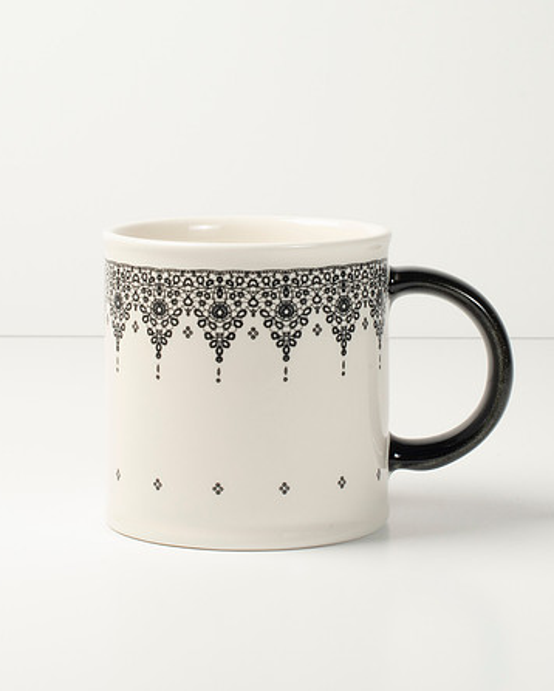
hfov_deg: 13.1
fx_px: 2417
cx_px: 242
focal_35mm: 118
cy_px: 318
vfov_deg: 16.3
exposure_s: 1/60
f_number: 16
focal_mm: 50
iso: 200
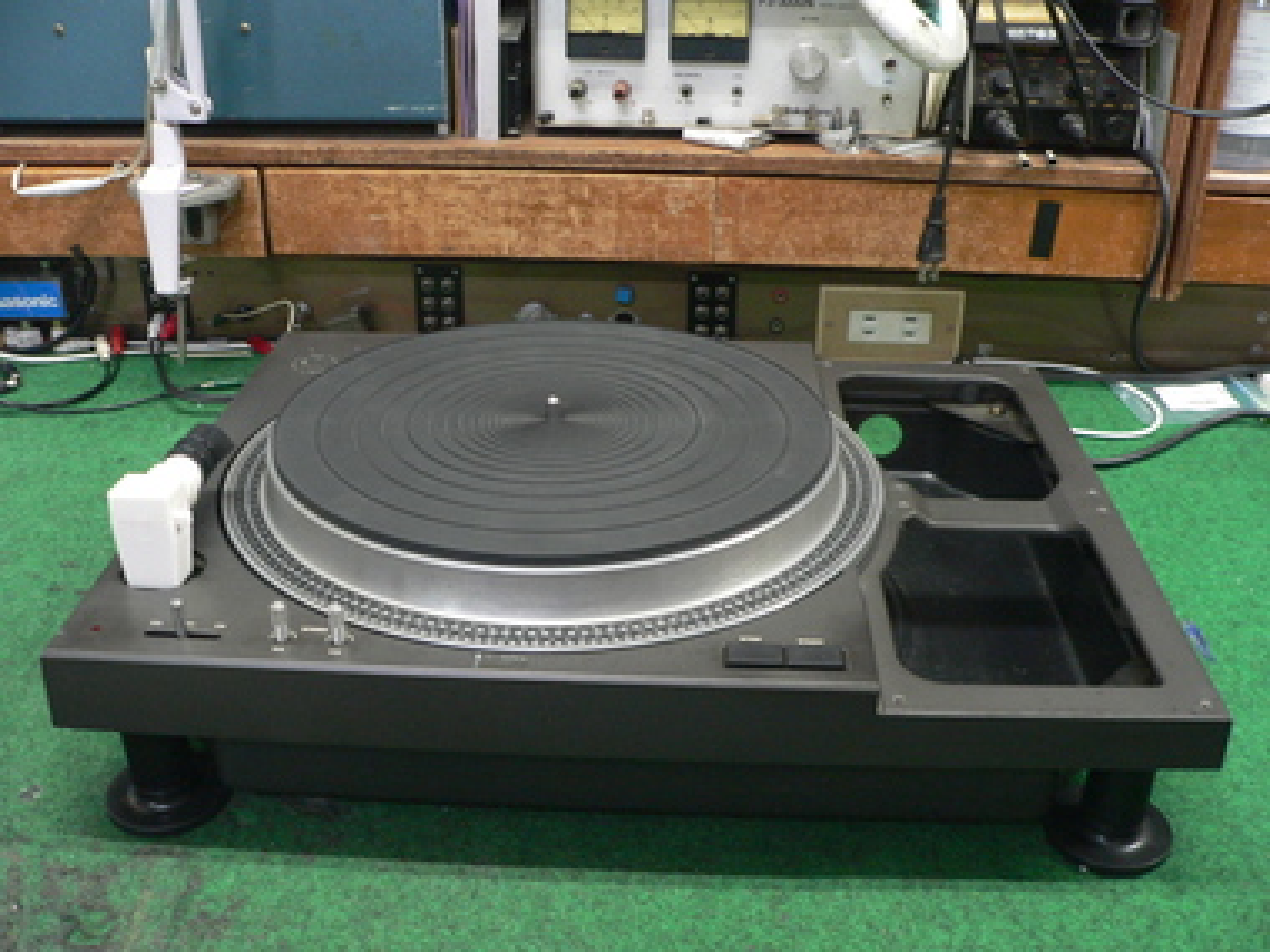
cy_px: 476
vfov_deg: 39.7
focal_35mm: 36
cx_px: 635
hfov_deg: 51.4
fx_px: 1321
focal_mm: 6
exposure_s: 1/13
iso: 200
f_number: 2.8
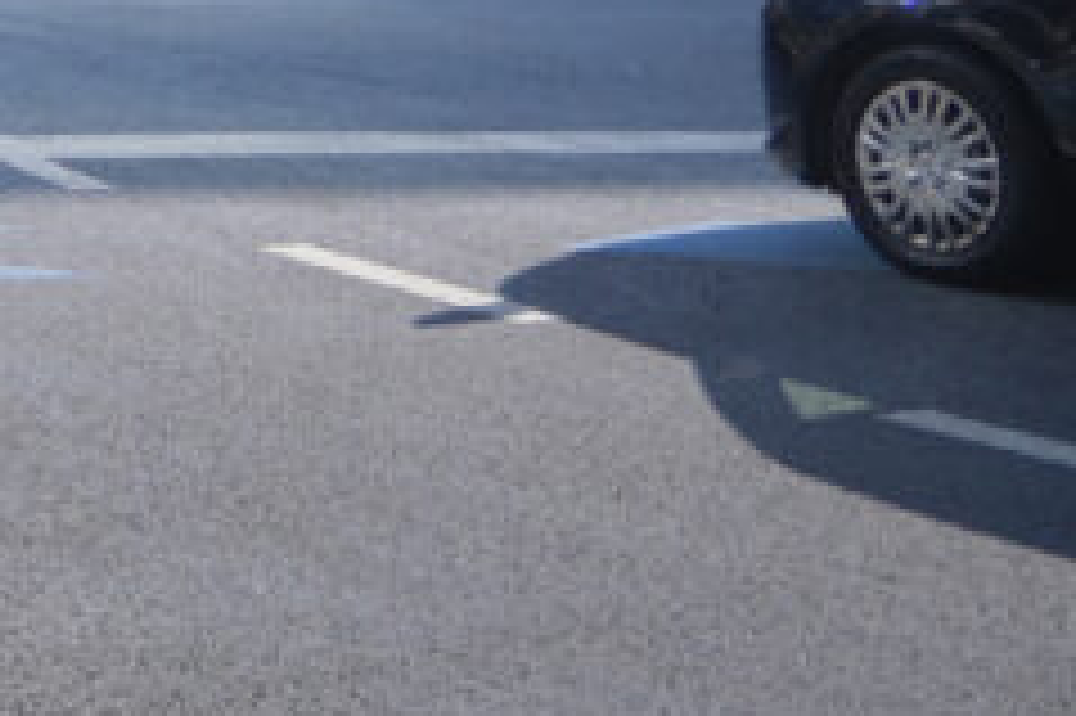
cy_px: -606
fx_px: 3076
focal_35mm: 103
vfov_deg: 12.1
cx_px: -1044
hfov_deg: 15.8
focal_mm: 16
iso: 100
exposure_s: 1/800
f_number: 3.5
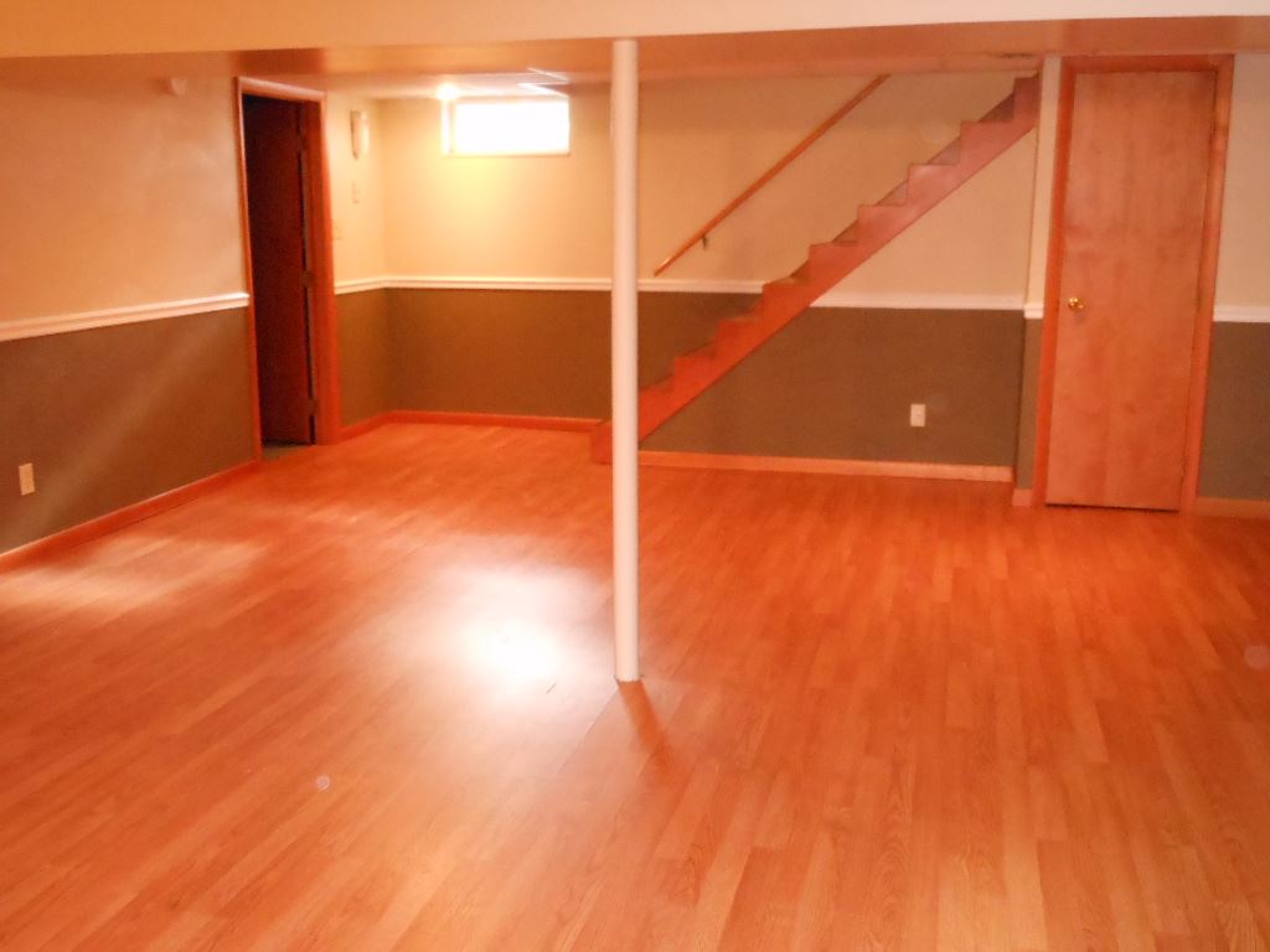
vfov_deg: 42.9
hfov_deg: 55.4
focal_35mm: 33
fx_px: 1211
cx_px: 635
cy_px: 476
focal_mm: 5.9
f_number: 4
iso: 1000
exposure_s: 1/25
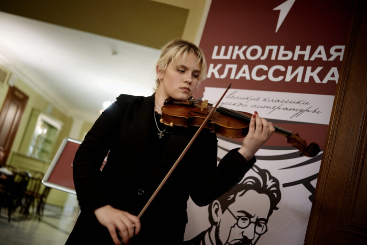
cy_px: 122
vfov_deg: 32.6
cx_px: 184
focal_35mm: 41
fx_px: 418
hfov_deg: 47.4
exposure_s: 1/160
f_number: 1.2
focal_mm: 27
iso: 1000
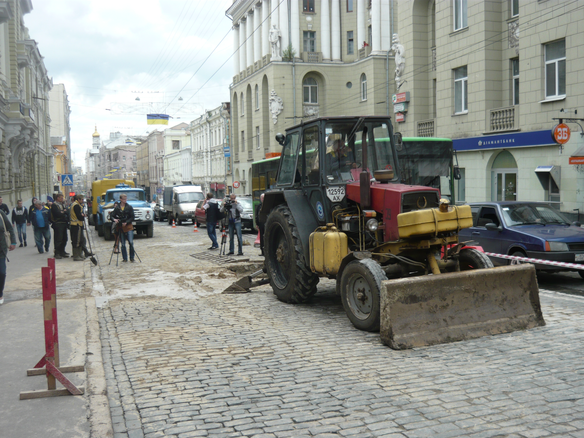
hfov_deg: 51.4
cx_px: 292
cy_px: 219
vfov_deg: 39.7
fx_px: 607
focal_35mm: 36
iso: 100
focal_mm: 6
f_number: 2.9
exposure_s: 1/500
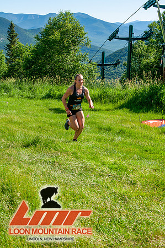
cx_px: 82
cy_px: 124
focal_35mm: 51
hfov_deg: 26.4
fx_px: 351
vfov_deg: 38.9
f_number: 8
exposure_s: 1/400
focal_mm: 34
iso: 200
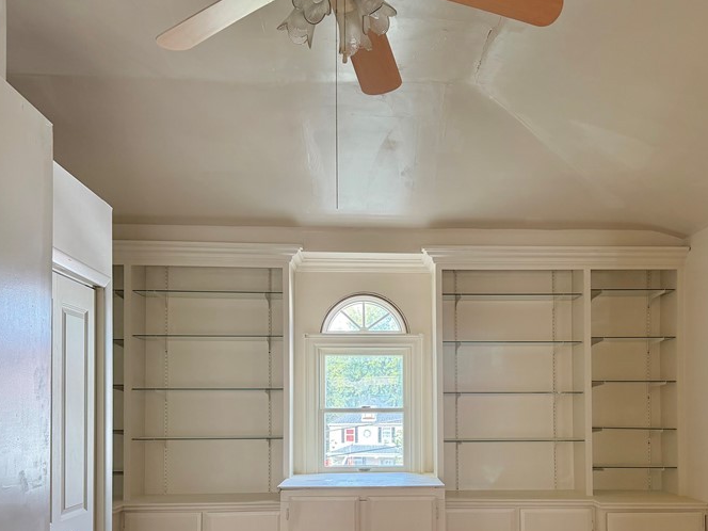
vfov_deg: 37.8
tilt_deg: +0.6
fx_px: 757
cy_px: 392
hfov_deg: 49.9
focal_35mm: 37
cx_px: 413
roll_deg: +0.9
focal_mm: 6.76
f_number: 1.78
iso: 250
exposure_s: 1/60
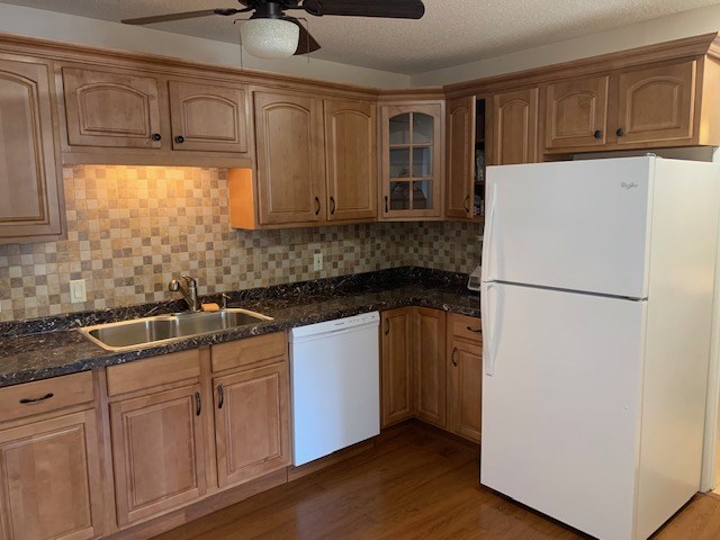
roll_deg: -0.5
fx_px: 541
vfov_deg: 53.1
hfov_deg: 67.3
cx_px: 360
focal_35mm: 26
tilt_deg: -8.7
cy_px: 270
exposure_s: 1/60
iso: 320
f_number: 1.8
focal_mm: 4.25
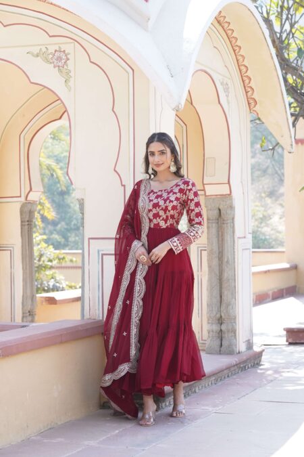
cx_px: 152
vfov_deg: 23.9
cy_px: 228
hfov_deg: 16.1
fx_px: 1077
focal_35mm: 85
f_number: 5
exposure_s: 1/500
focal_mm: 85
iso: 800
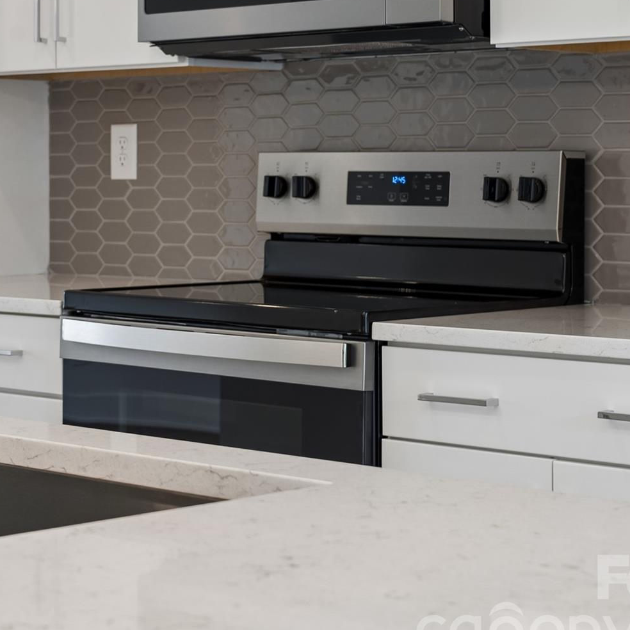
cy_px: 244
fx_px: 1894
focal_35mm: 92
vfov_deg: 18.9
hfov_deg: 18.7
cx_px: 146
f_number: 7.1
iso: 160
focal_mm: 52
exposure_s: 1/40
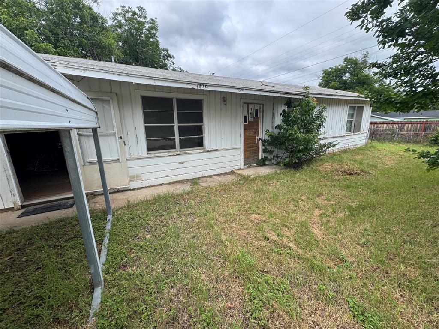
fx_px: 178
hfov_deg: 102.1
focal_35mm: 14
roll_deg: +1.8
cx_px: 220
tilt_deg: -14.1
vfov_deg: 85.7
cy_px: 164
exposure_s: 1/443
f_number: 2.2
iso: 50
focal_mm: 2.22
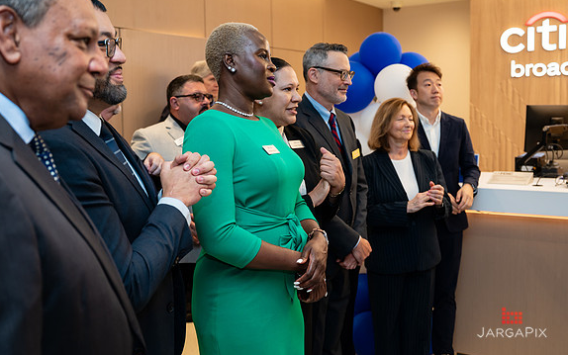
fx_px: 635
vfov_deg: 31.3
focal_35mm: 41
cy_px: 168
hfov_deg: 48.2
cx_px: 285
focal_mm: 39
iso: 400
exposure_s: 1/160
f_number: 4
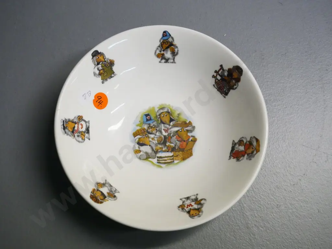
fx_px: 441
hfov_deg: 41.2
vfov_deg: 31.5
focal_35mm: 46
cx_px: 166
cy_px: 124
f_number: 5.6
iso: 3200
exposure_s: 1/250
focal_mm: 23
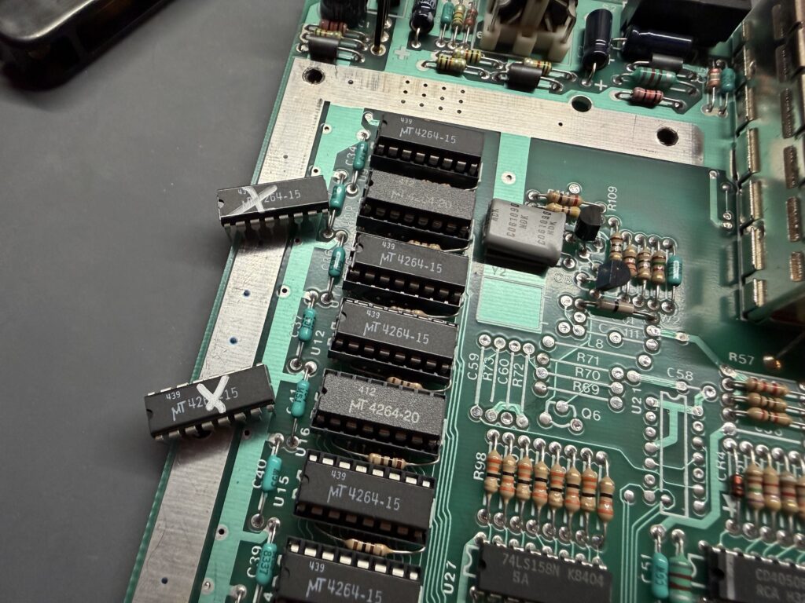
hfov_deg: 71.6
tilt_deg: -67.0
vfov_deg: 56.8
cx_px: 402
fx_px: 558
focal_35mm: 24
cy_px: 302
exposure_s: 1/121
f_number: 2.2
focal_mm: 2.22
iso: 250
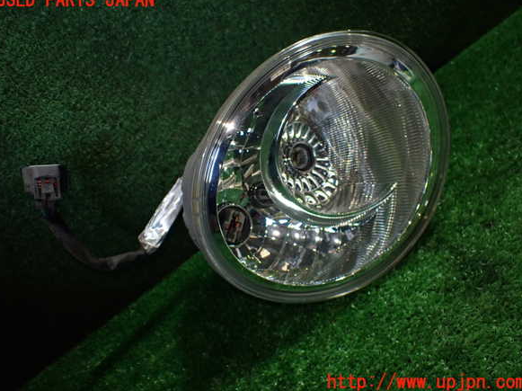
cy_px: 191
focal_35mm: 31
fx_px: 467
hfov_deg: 58.4
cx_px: 261
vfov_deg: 45.4
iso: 320
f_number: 2.3
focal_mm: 5.4
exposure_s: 1/125
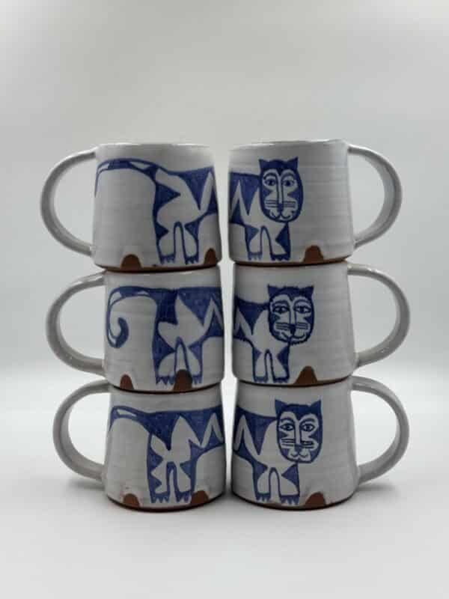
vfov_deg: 39.7
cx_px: 224
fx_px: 830
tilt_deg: -9.1
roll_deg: -0.9
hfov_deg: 30.3
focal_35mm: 48
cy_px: 300
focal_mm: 6.86
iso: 64
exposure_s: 1/349
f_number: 1.78
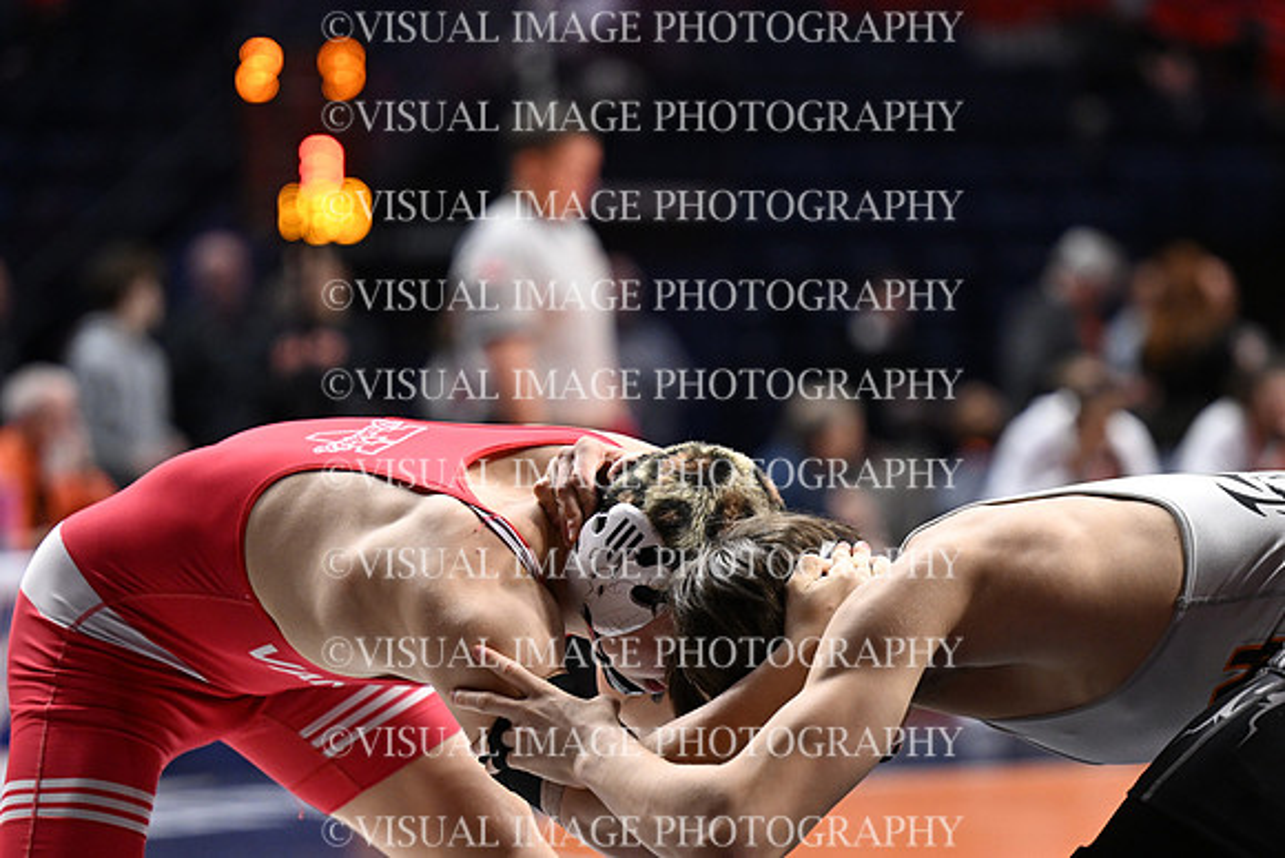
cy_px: 429
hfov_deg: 9.5
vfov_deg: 6.3
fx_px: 7747
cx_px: 642
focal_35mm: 217
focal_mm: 145
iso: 2500
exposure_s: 1/1000
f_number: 2.8
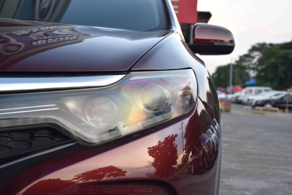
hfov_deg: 37.8
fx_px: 426
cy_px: 98
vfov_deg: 25.8
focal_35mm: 52
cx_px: 146
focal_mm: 35
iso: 400
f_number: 5.6
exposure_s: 1/125
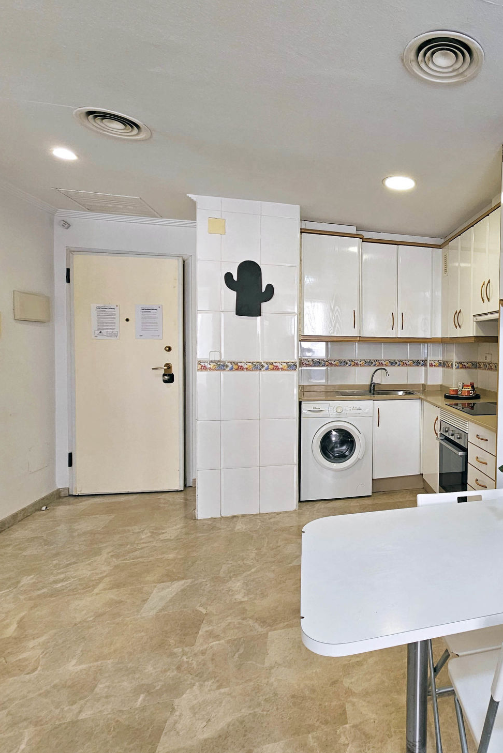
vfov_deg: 86.9
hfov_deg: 56.6
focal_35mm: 19
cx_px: 443
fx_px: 398
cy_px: 363
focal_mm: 2.2
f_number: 2.2
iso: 125
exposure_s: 1/50
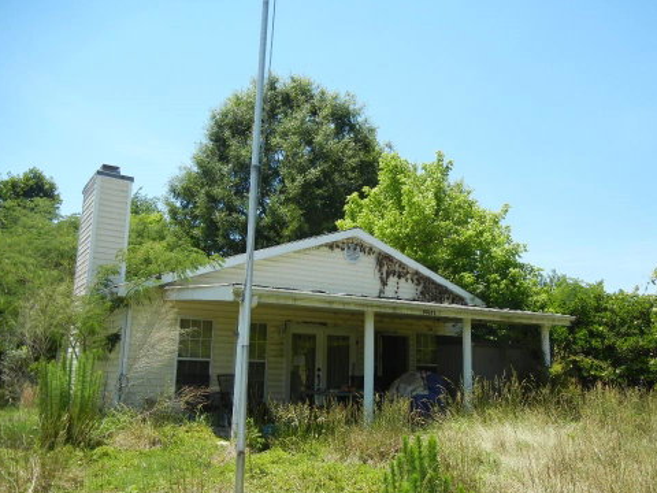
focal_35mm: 32
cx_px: 334
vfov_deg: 44.1
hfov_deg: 56.8
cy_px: 260
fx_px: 607
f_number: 3.5
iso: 160
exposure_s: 1/760
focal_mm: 5.4
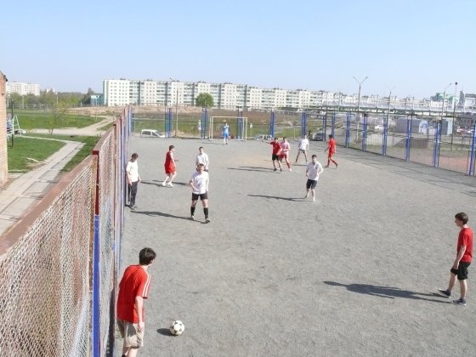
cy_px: 178
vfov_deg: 40.7
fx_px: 481
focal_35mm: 35
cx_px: 238
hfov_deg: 52.6
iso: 400
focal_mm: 7.4
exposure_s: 1/800
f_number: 8
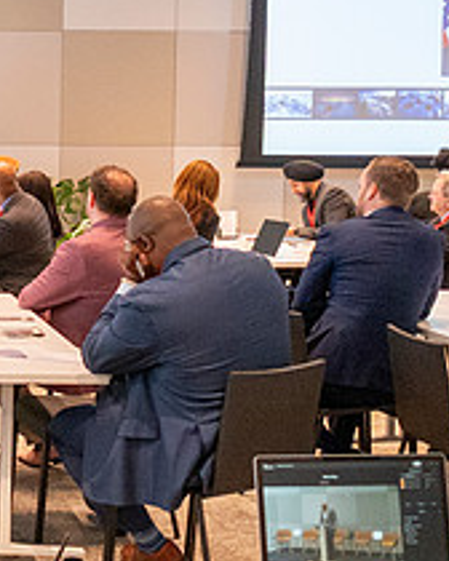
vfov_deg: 26.7
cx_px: -177
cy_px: 221
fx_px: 1179
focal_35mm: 71
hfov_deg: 19.4
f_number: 3.5
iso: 2200
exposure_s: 1/125
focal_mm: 18
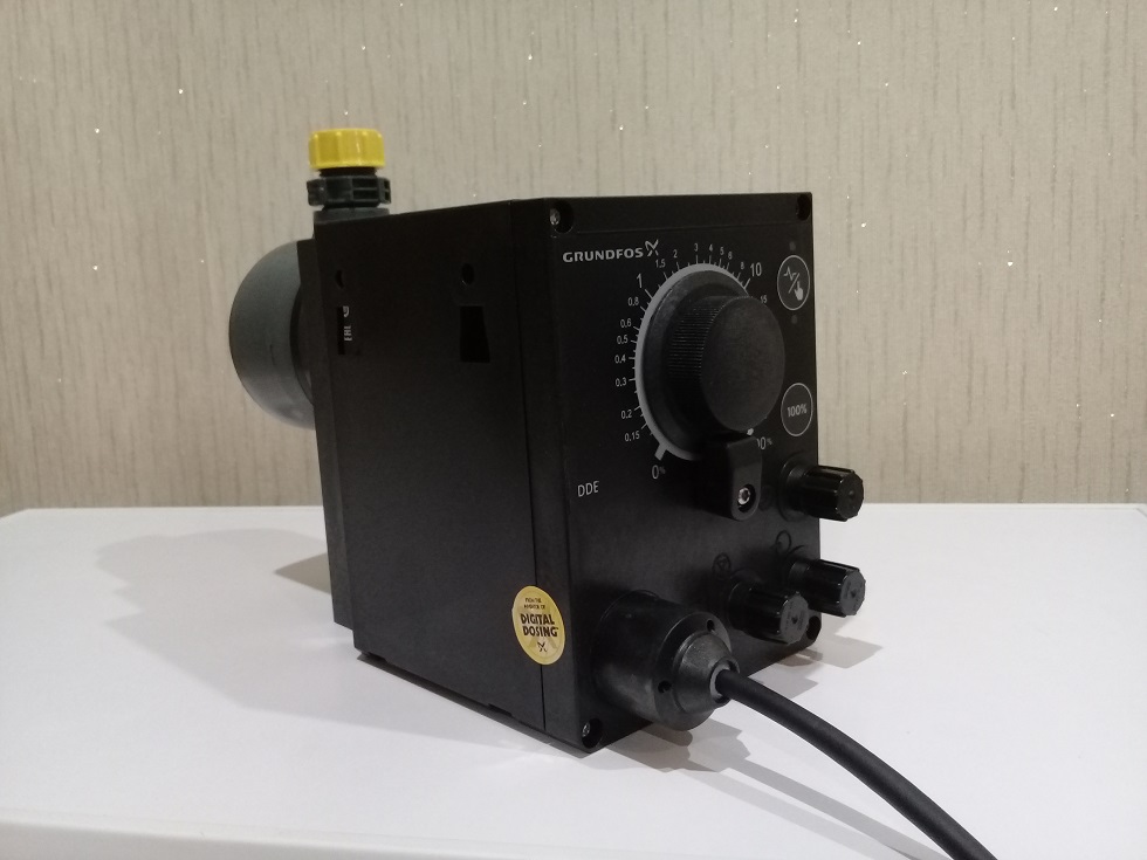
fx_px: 1027
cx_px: 574
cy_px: 430
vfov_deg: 45.4
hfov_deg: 58.4
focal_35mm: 31
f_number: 2.2
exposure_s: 1/20
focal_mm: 3.3
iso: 200
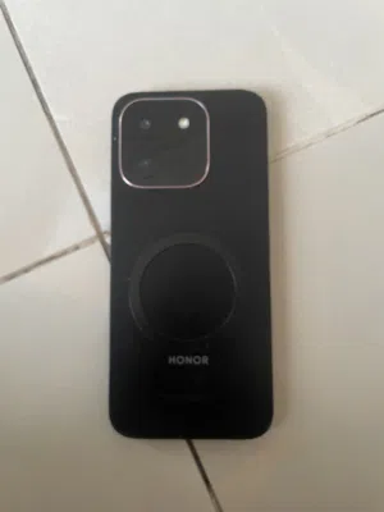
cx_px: 192
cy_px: 256
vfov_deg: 67.3
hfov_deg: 53.1
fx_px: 385
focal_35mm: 26
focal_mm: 4.2
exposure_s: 1/60
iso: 500
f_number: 1.6
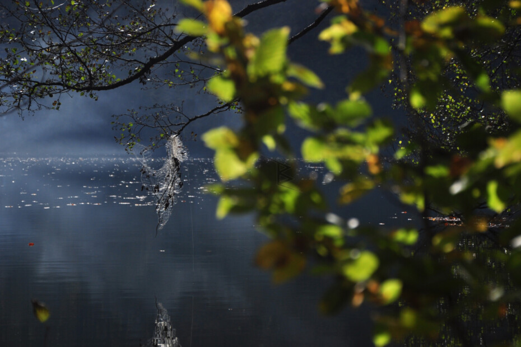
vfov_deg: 12.2
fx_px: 1628
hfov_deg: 18.2
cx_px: 260
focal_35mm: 112
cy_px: 174
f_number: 5.6
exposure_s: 1/1600
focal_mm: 75
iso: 200
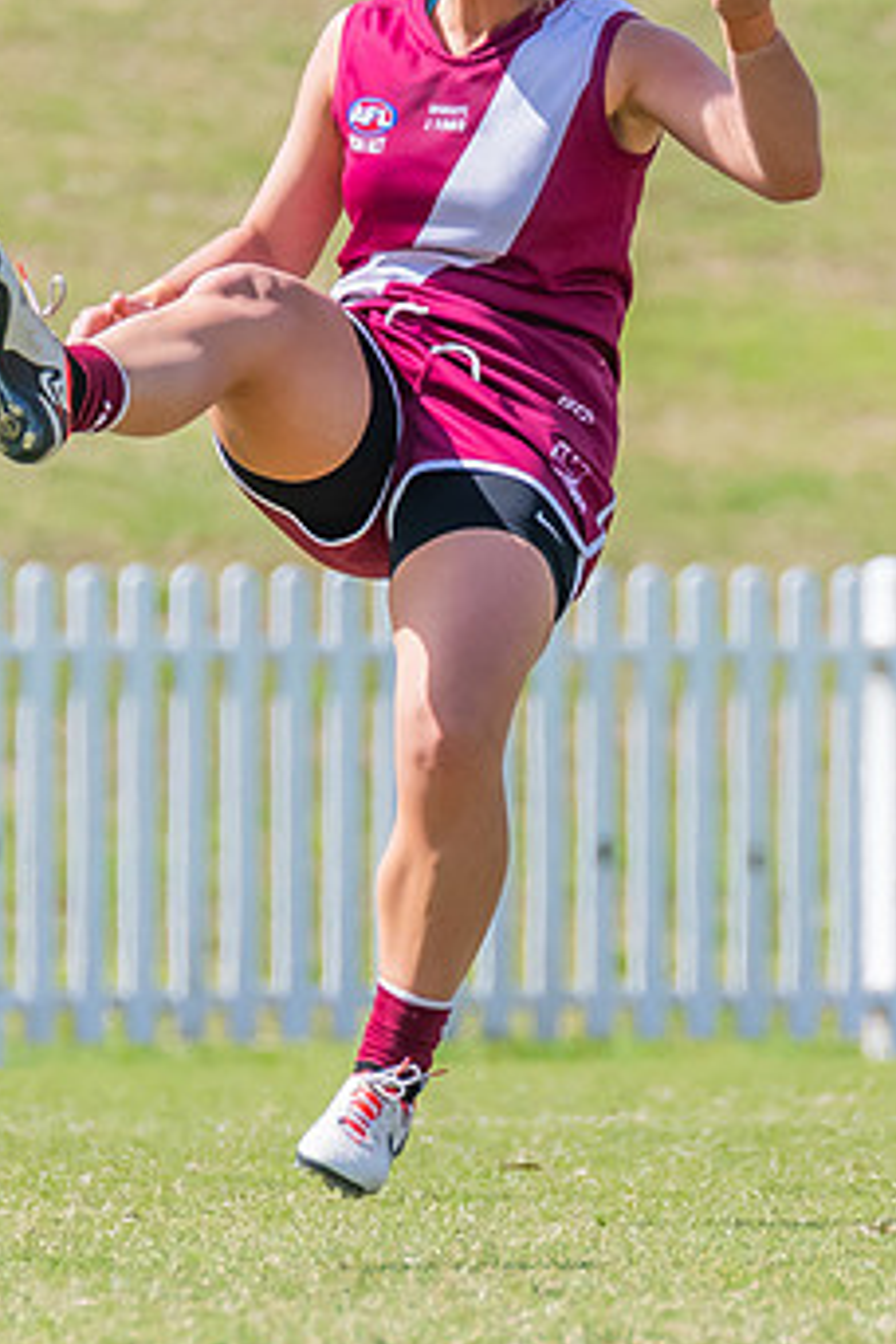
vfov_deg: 1.4
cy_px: 118
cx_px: 542
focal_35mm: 1496
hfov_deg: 0.9
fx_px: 55846
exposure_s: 1/1250
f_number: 9
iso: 800
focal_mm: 420
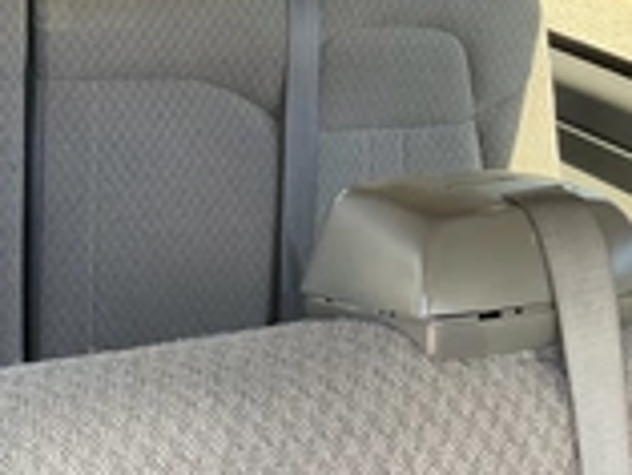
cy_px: 125
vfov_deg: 19.8
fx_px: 1352
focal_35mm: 74
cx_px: -24
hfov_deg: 24.9
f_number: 1.8
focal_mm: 3
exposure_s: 1/74
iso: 64
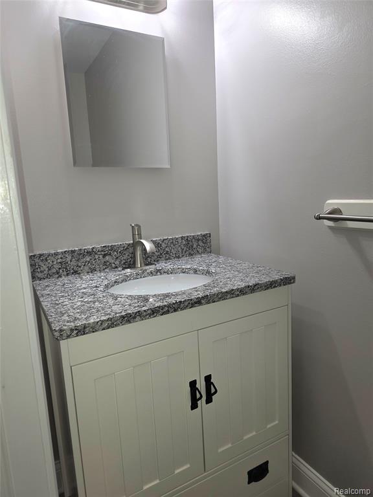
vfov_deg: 73.9
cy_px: 248
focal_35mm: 23
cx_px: 186
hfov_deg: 58.9
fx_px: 330
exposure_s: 1/60.2
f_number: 1.7
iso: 20
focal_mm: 6.3
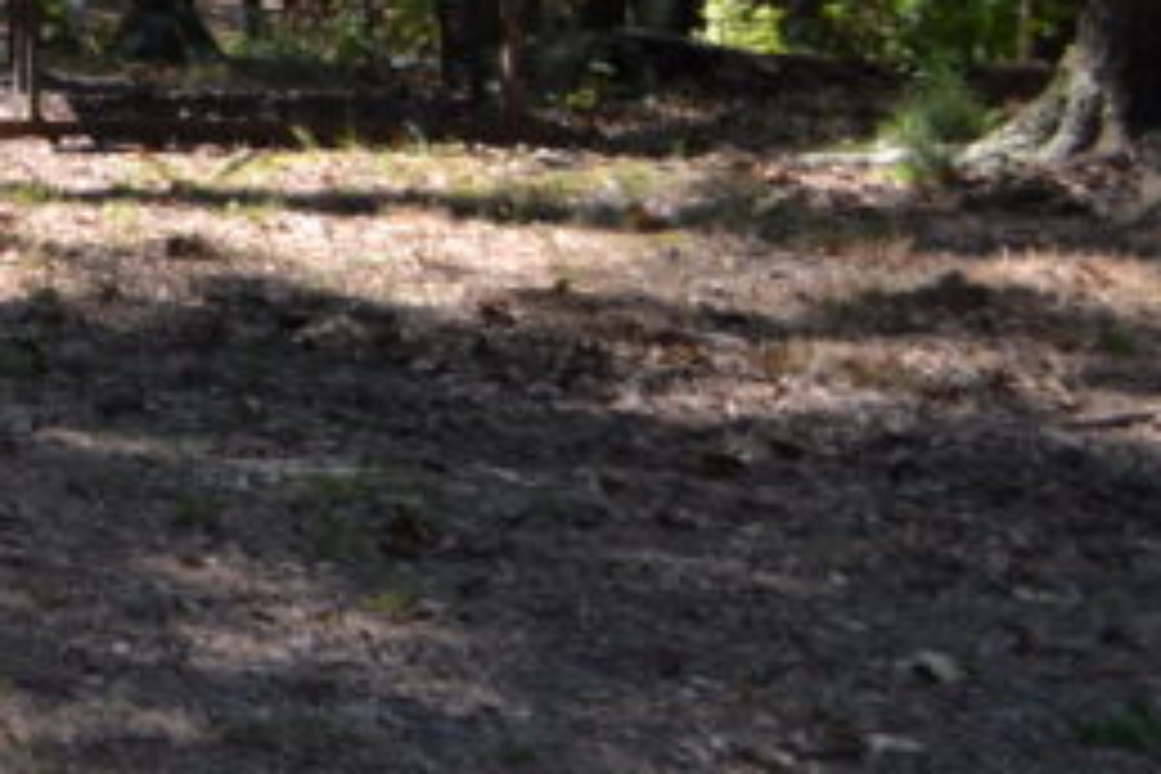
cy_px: -605
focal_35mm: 131
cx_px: -1120
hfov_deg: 13.5
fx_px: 4224
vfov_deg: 9.9
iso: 125
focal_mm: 22
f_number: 5.6
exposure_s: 1/125
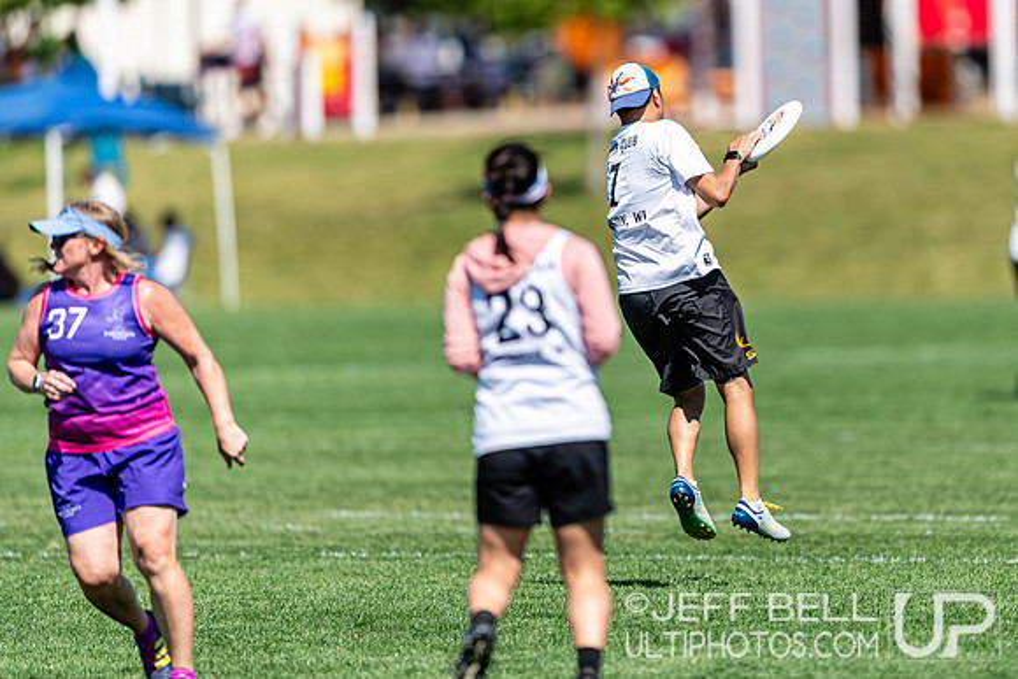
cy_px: 215
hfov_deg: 3.8
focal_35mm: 547
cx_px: 696
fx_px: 15462
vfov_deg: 2.5
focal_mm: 400
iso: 100
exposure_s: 1/2000
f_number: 2.8
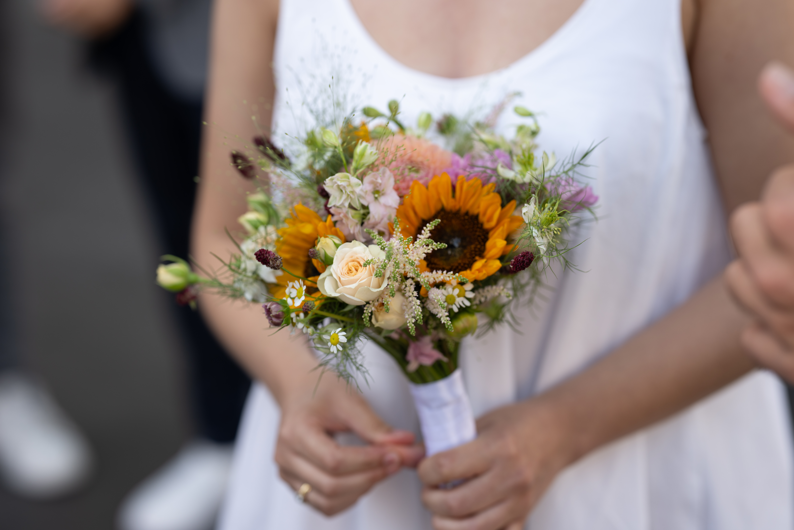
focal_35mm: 85
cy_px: 265
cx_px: 397
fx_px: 1875
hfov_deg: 23.9
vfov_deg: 16.1
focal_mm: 85
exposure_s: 1/320
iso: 100
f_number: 2.8
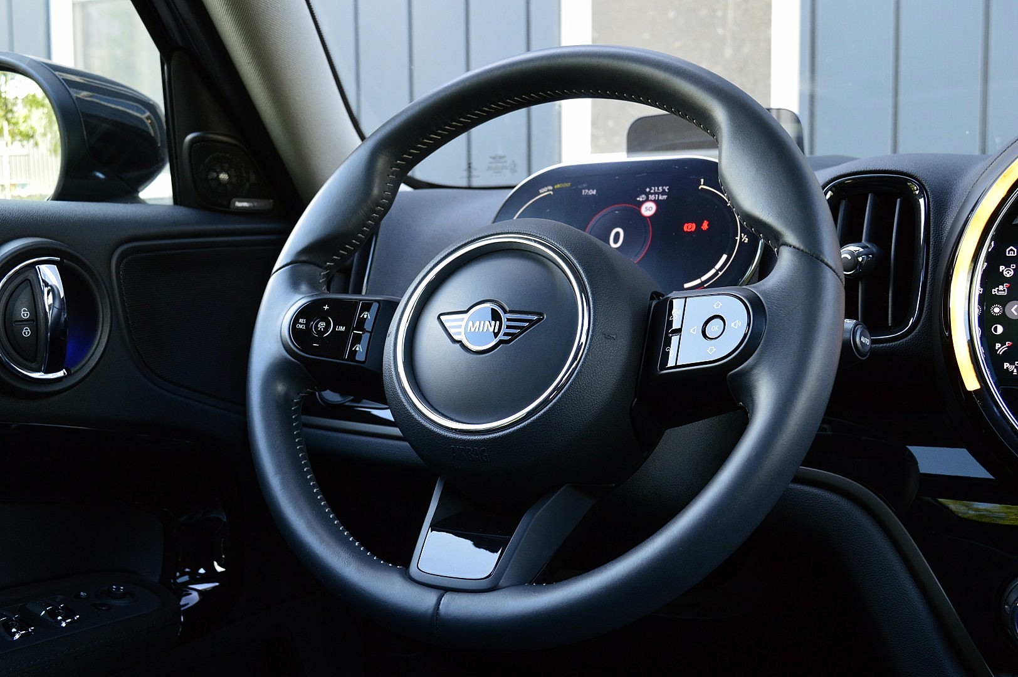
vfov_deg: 35.4
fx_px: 1060
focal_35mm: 38
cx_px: 509
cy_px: 338
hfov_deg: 51.3
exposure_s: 1/60
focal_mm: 25
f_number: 7.1
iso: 800
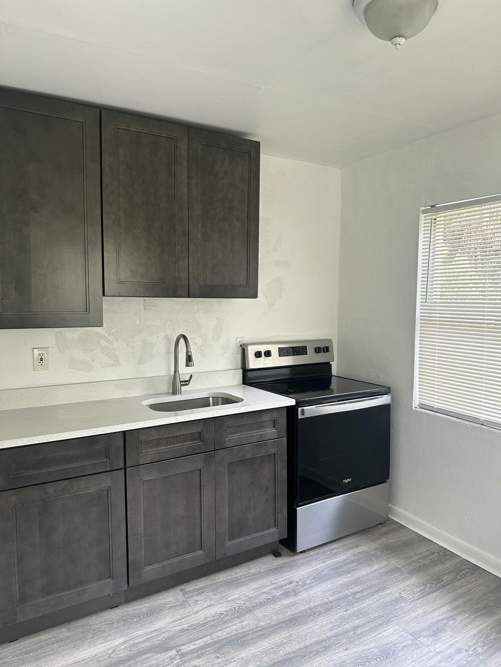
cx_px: 250
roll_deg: -3.1
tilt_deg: -5.5
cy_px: 334
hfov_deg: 56.8
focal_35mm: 24
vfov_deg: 71.6
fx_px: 463
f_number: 1.78
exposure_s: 1/121
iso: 160
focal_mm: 6.86
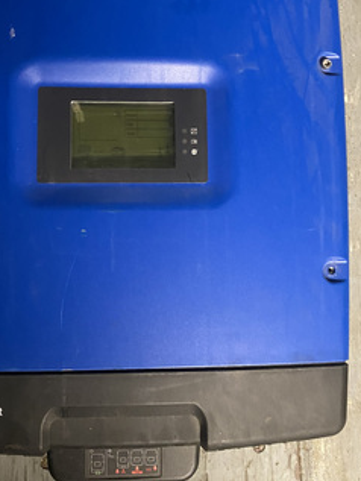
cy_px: 193
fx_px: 570
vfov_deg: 45.5
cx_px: 155
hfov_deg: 35.1
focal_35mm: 41
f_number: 1.8
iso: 640
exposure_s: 1/25
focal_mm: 4.25
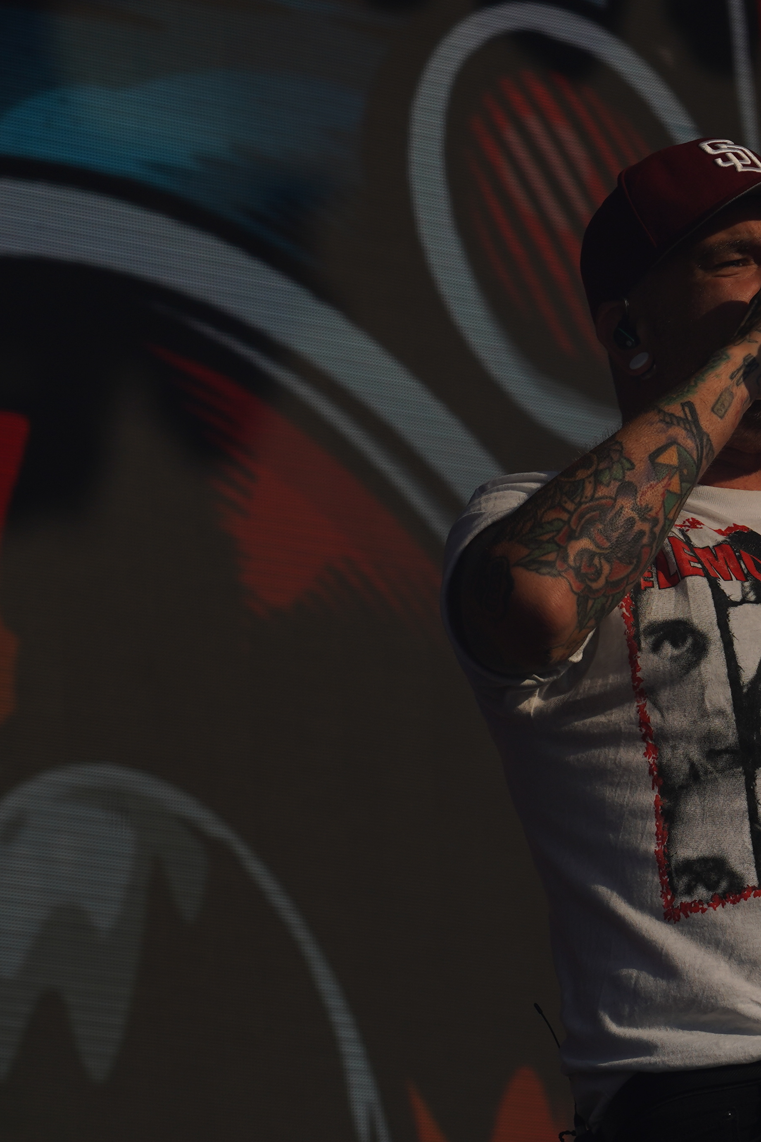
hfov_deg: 6.0
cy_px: 477
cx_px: 666
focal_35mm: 228
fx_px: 7229
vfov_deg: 9.0
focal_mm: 105
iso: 100
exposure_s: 1/1250
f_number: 8
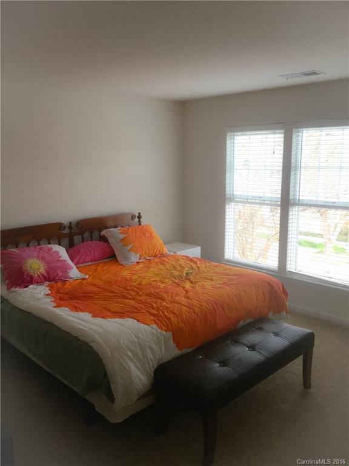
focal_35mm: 31
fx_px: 417
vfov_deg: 58.4
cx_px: 174
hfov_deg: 45.4
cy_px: 233
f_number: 2.4
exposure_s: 1/40
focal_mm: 3.3
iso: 25
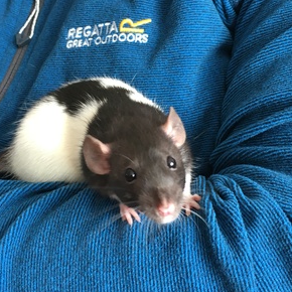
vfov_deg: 32.2
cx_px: 150
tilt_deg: -30.7
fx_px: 506
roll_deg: +8.0
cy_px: 152
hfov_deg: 32.2
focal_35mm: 53
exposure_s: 1/33
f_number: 2.2
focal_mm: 4.15
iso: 80
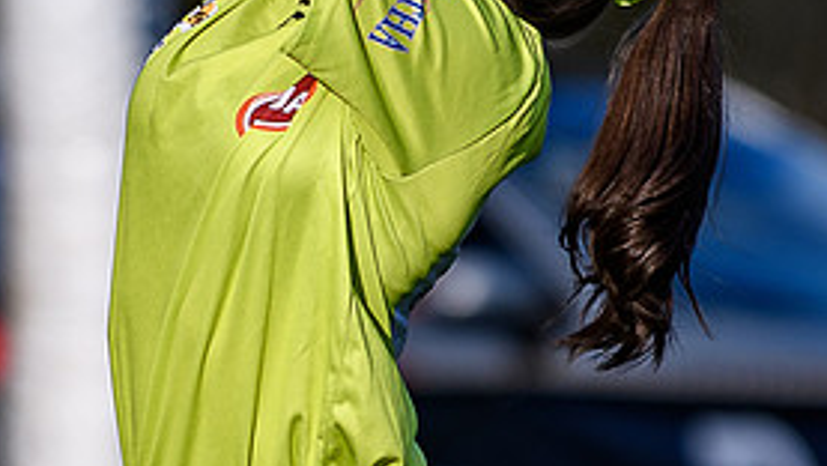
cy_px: 376
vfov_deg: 0.8
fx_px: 33407
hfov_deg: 1.4
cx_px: 257
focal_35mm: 1523
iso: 100
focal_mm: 200
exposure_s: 1/1600
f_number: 2.8
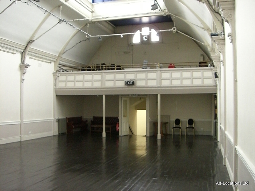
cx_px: 128
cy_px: 96
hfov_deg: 49.0
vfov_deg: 37.7
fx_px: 280
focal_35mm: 38
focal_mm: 6.2
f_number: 2.7
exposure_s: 1/50
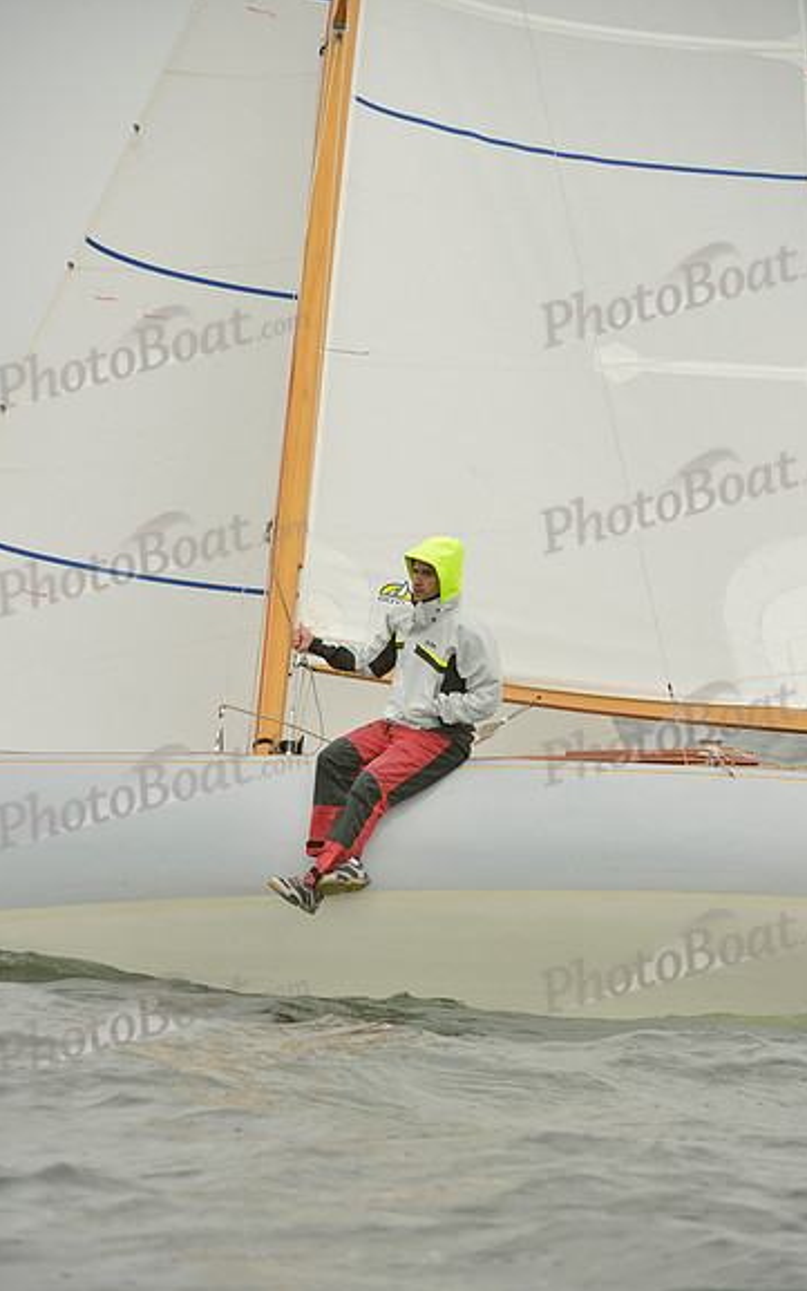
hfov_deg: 6.4
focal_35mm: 205
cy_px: 644
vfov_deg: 10.2
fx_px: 7208
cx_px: 426
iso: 400
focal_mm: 200
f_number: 4.5
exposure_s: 1/640
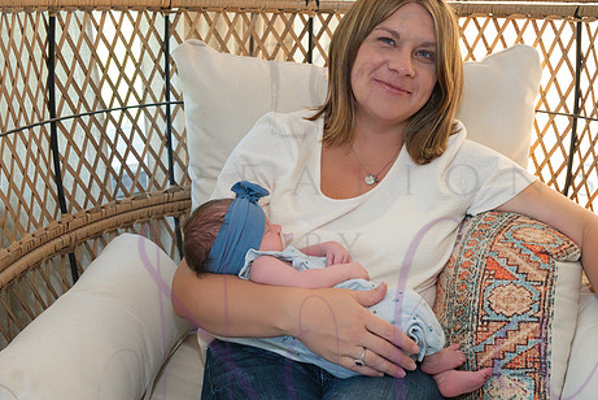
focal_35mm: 44
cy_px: 244
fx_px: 731
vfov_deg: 30.5
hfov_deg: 44.3
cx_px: 357
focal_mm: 35
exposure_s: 1/320
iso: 1600
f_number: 5
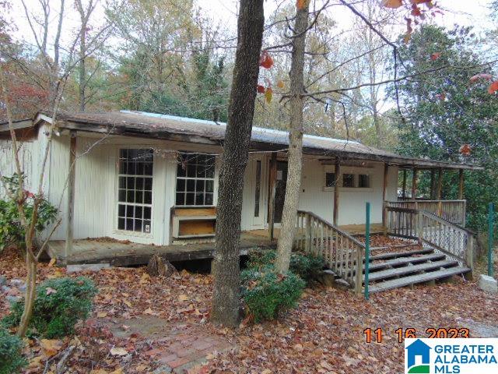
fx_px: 360
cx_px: 249
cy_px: 187
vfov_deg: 54.9
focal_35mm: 25
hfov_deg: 69.4
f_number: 3
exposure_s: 1/50
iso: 80
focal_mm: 4.5
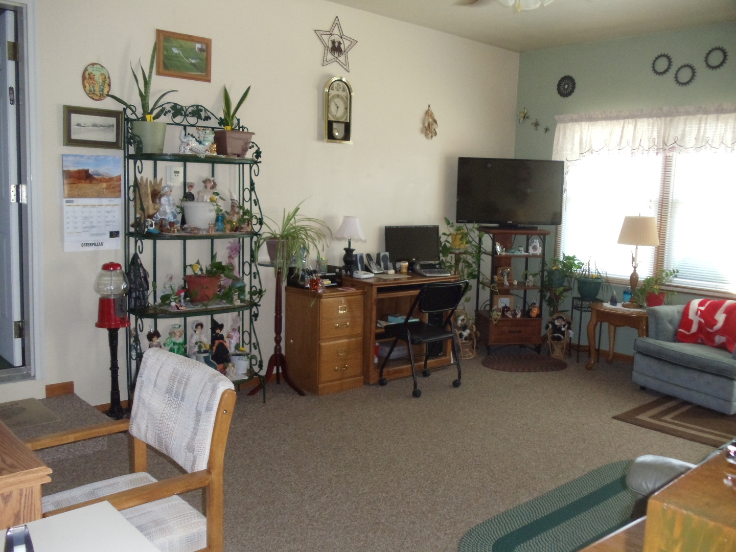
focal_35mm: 44
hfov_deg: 42.9
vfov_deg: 32.9
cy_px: 276
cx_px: 368
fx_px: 936
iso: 400
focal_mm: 6
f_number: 3.5
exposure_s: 1/30
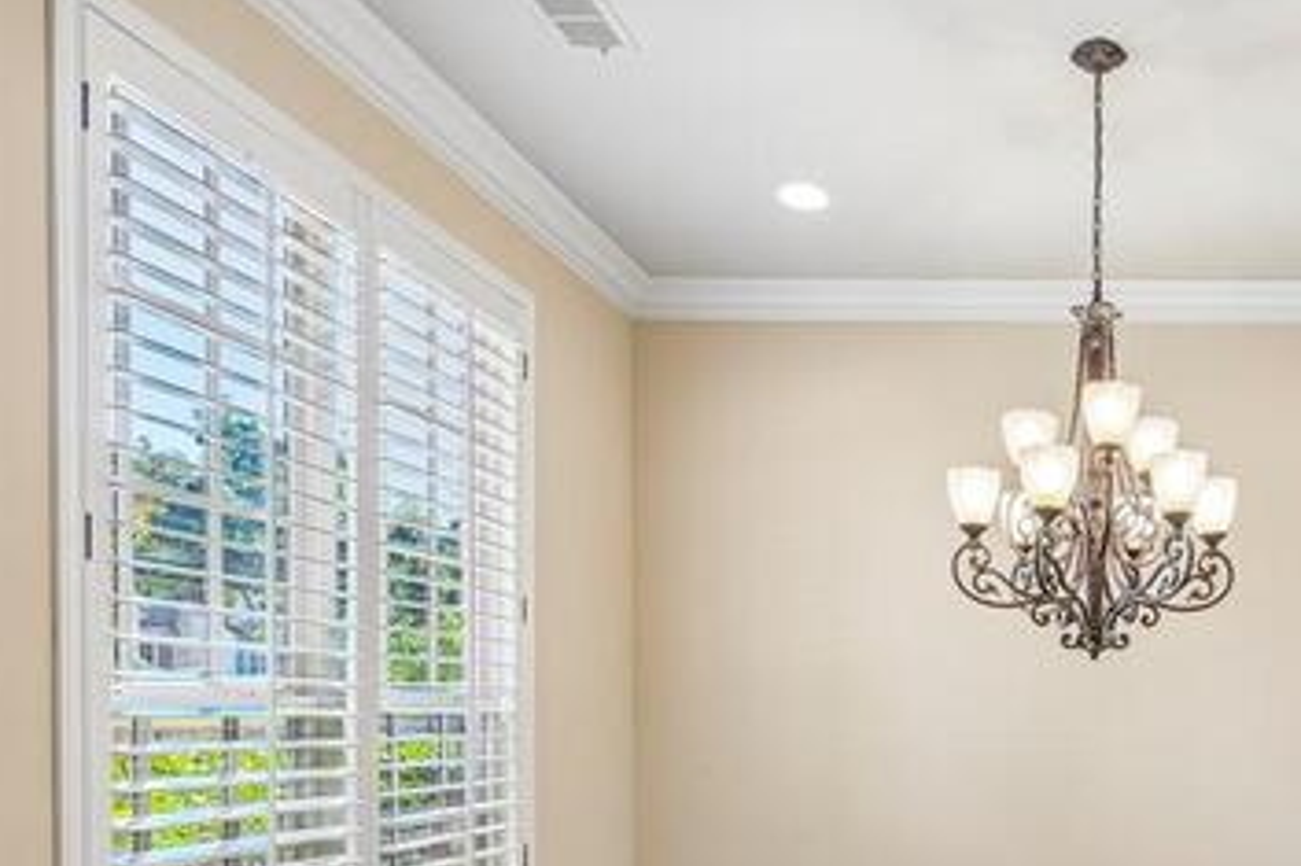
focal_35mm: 29
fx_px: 1047
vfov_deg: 42.5
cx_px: 1095
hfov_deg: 57.4
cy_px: 715
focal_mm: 16
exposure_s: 1/25
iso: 400
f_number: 8
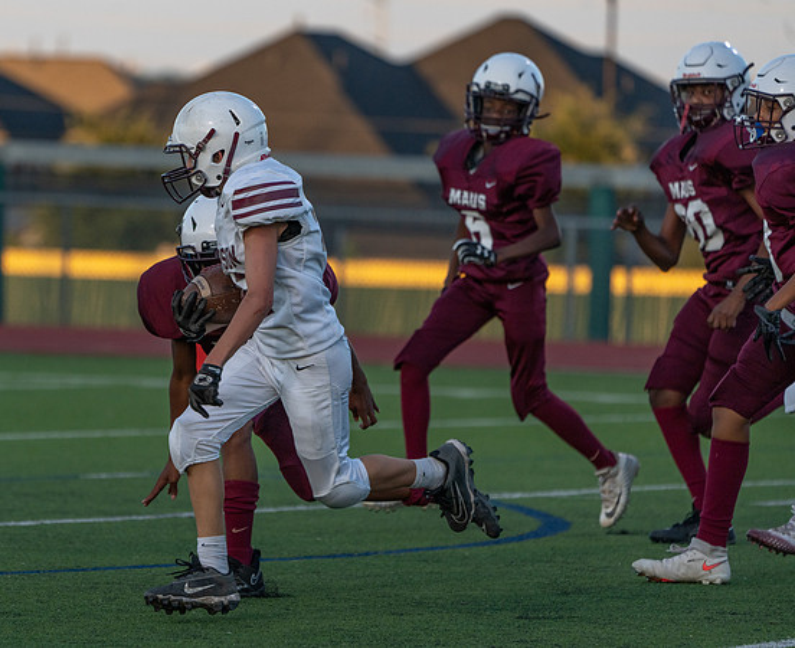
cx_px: 240
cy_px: 370
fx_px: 9242
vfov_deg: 4.0
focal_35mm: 390
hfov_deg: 4.9
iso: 400
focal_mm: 300
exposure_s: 1/1000
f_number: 5.6
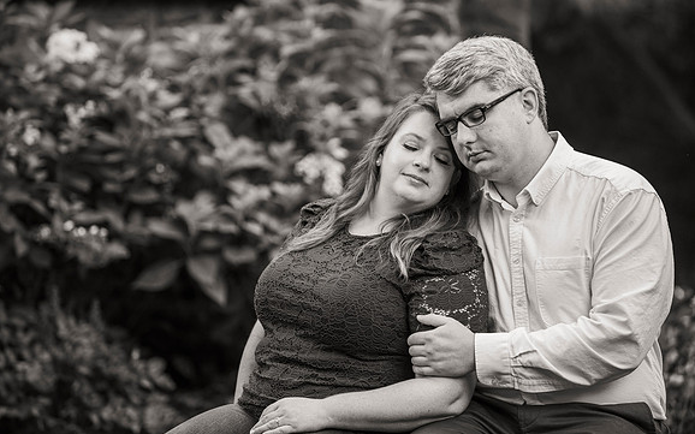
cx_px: 348
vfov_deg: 7.5
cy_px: 204
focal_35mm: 174
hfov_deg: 12.0
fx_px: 3295
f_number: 3.2
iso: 800
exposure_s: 1/320
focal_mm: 170
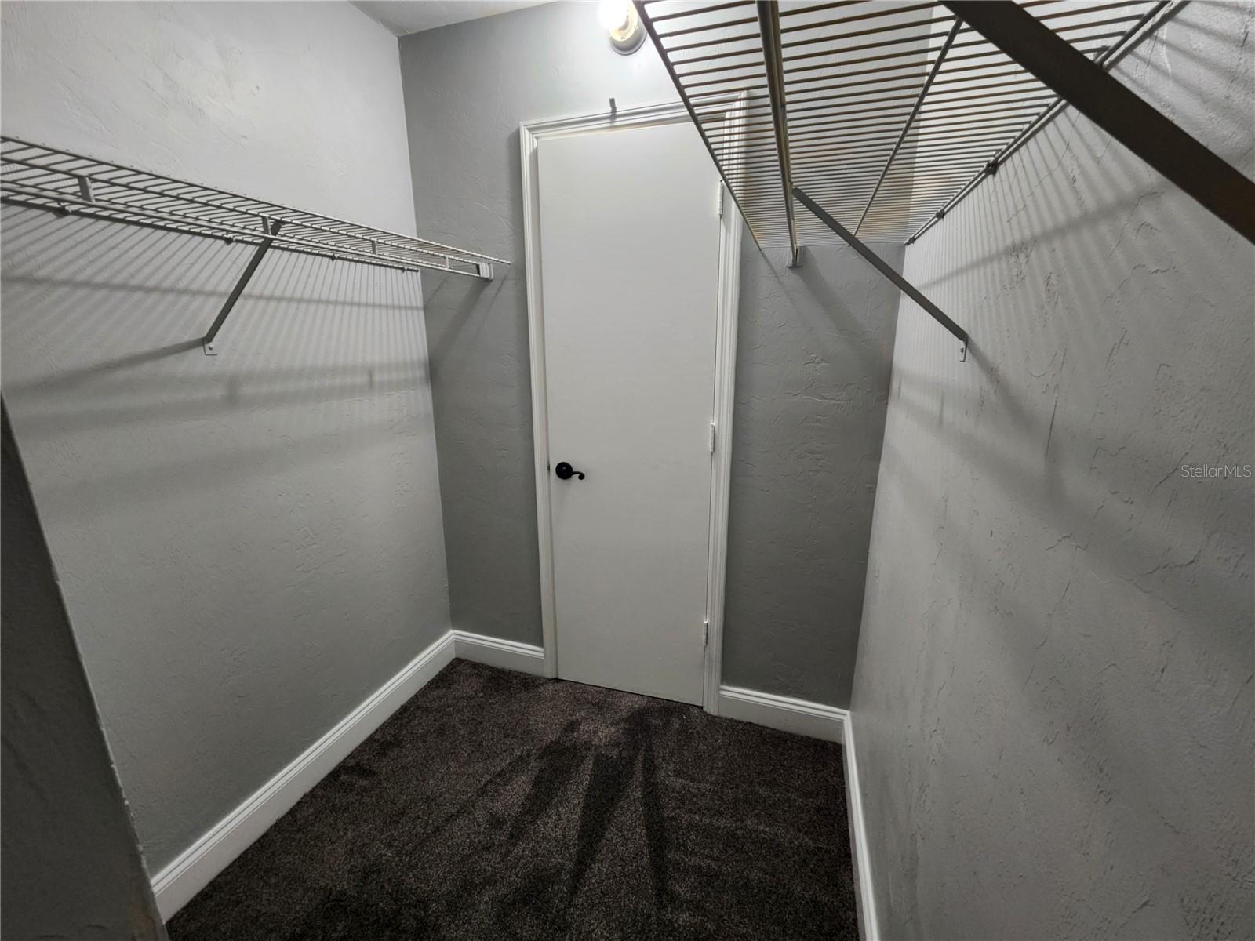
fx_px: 471
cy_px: 470
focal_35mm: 13
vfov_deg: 89.9
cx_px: 628
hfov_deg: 106.2
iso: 320
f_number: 2.2
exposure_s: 1/40
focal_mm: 2.2
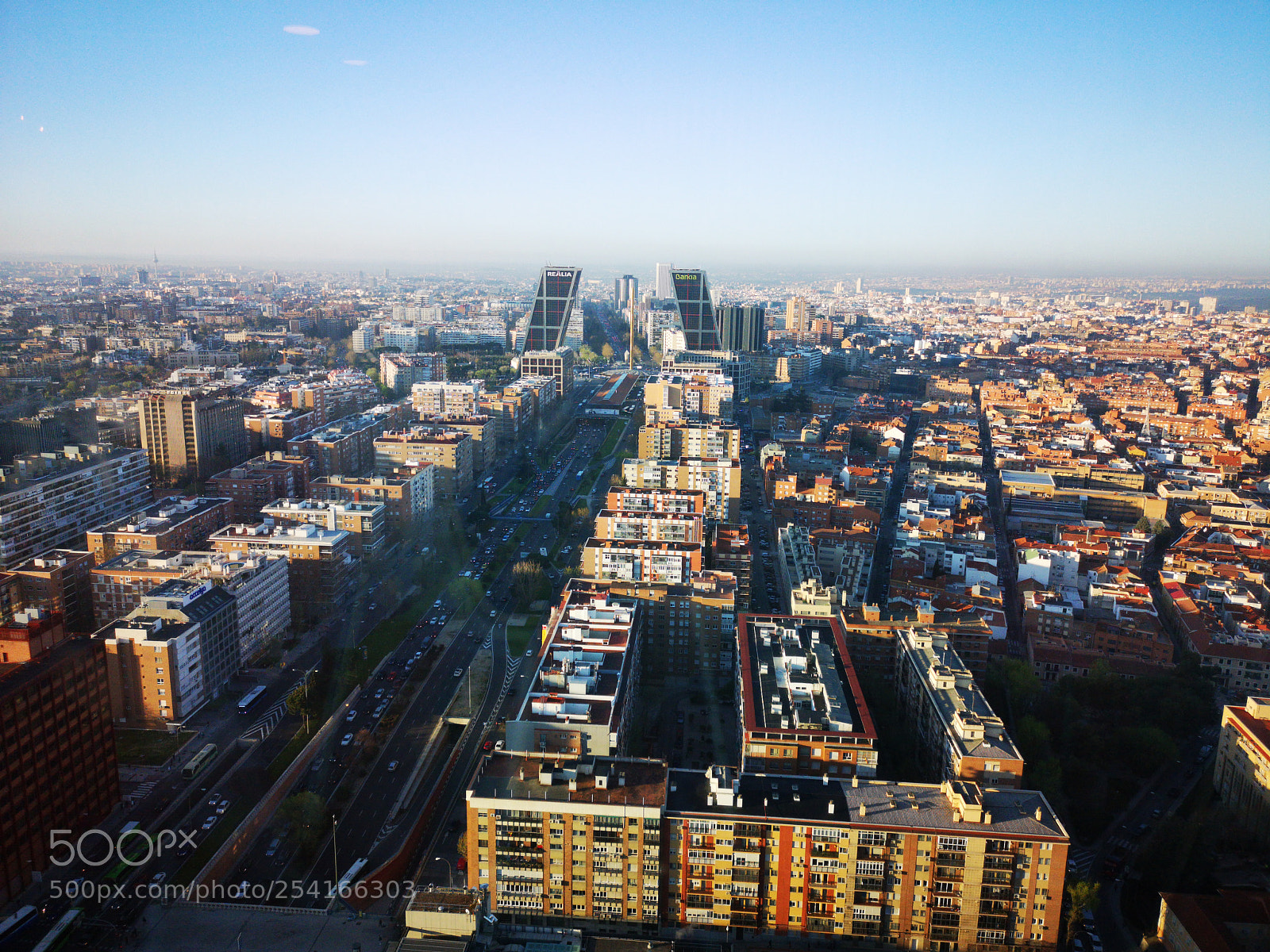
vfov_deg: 51.4
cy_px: 476
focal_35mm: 27
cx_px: 635
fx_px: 991
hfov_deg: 65.3
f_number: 1.8
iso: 160
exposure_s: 1/900
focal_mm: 3.95
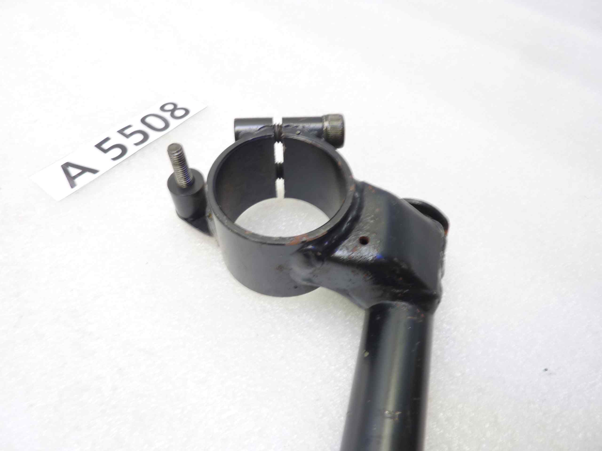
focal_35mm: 25
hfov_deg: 69.4
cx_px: 301
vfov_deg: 54.9
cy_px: 226
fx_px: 435
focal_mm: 4.1
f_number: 3.3
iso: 80
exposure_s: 1/8
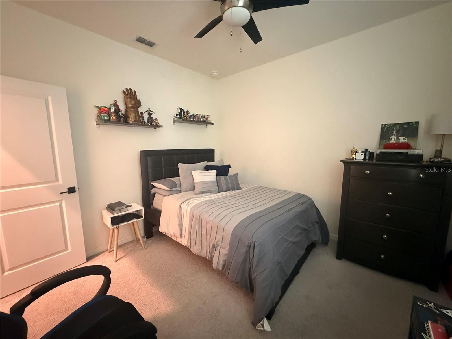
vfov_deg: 85.7
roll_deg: +0.7
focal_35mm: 14
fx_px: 183
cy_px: 170
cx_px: 226
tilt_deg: -7.0
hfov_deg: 102.1
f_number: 2.2
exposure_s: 1/40
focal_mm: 2.22
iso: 1250
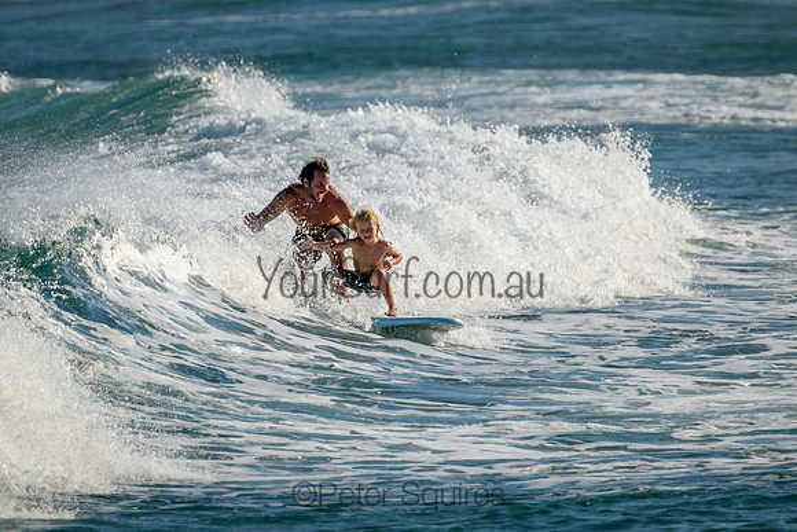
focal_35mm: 800
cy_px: 266
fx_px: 17714
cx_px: 398
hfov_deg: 2.6
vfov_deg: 1.7
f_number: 11
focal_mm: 800
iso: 500
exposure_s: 1/2000
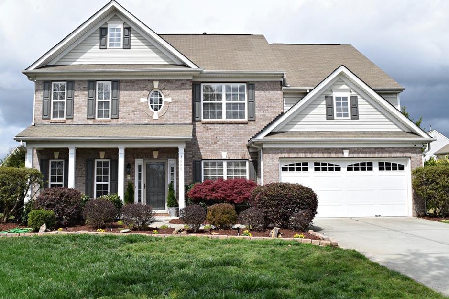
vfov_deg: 36.8
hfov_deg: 53.1
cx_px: 209
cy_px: 148
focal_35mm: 36
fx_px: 449
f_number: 7.1
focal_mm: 22
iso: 1600
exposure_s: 1/4000
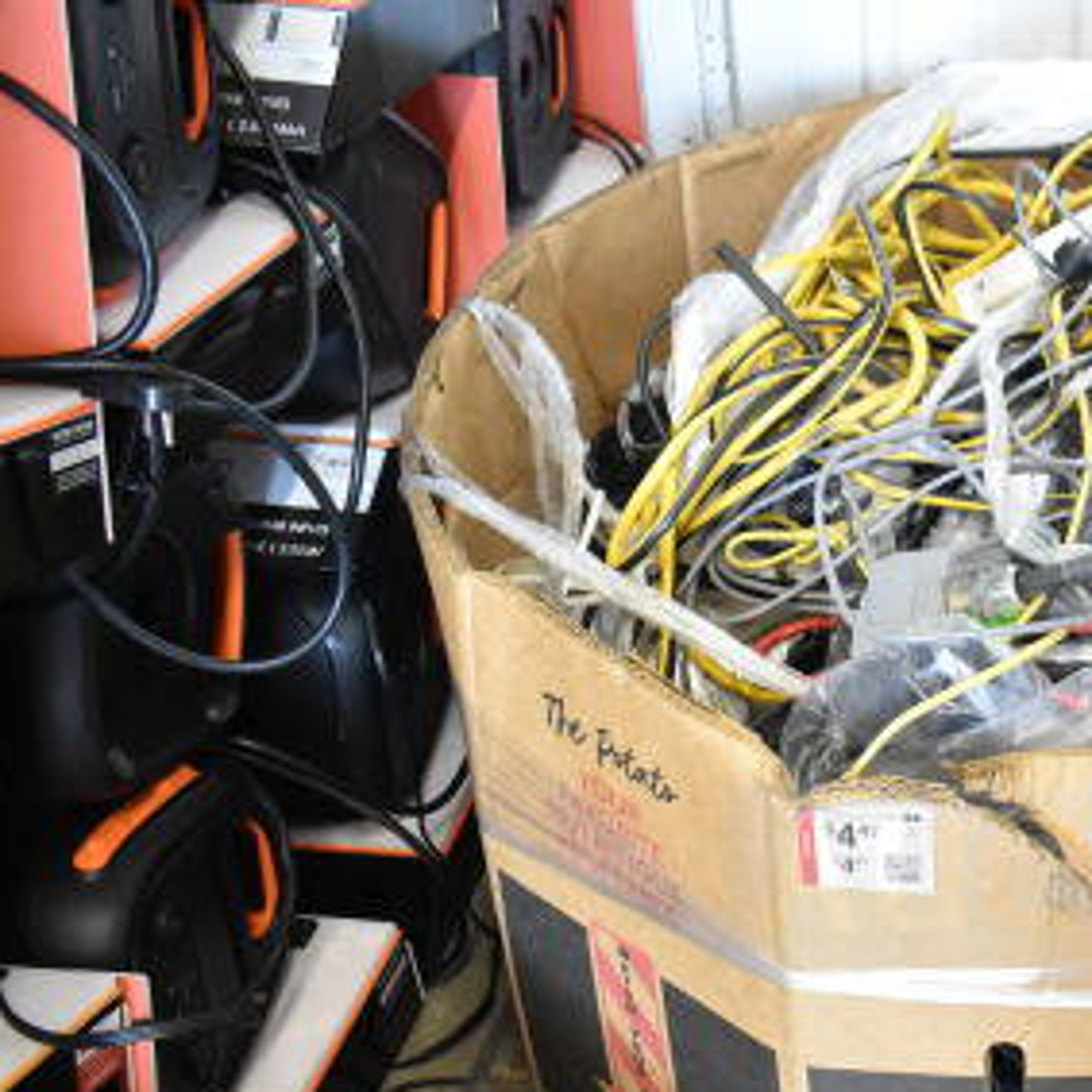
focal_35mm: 55
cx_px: 1158
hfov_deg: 28.6
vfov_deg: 31.0
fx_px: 1963
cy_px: 662
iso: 1600
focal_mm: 20
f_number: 3.5
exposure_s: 1/50
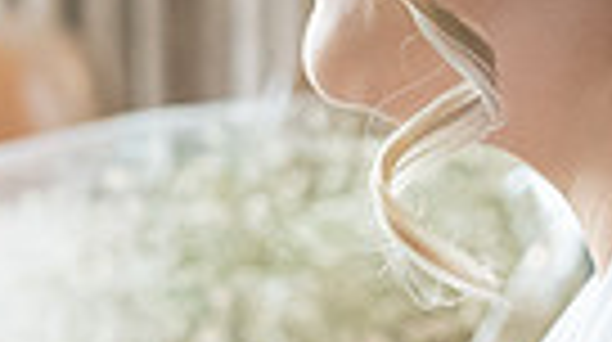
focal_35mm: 322
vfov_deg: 3.7
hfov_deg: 6.5
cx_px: 1328
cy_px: -549
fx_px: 5217
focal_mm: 50
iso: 4000
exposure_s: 1/250
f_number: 4
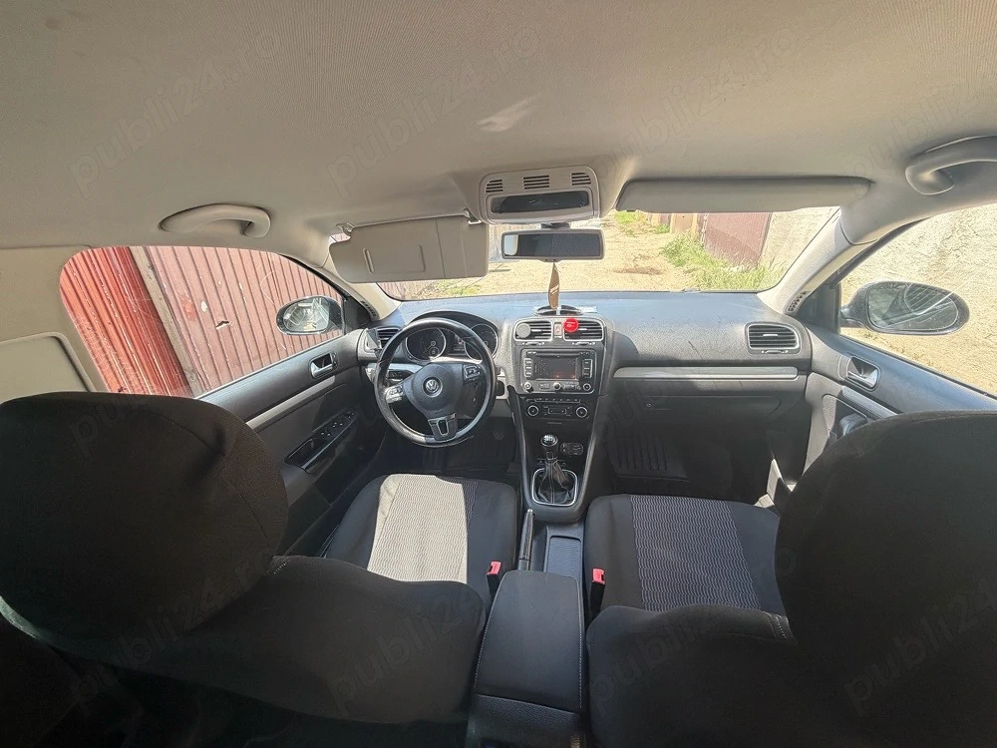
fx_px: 403
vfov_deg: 85.7
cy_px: 374
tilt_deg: -24.8
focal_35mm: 14
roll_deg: +3.1
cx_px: 498
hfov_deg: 102.1
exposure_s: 1/121
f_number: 2.2
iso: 64
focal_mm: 2.22
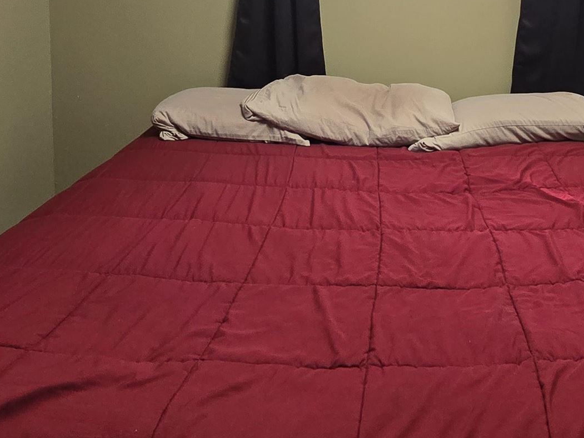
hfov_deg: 48.1
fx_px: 641
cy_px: 28
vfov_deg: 35.1
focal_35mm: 38
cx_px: 396
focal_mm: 2.2
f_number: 2.2
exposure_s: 1/60
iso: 250
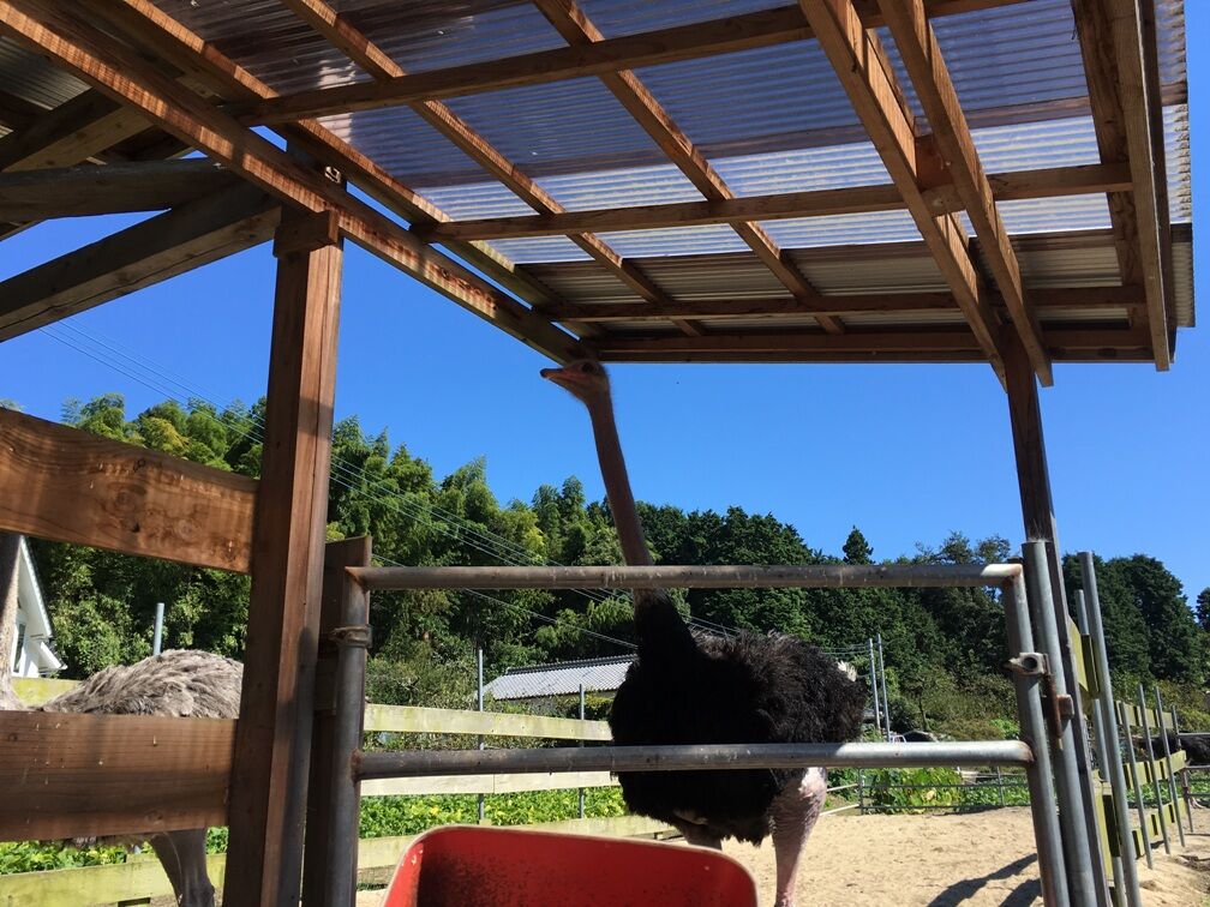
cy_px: 454
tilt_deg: +17.4
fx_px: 1014
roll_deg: +1.9
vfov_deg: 48.2
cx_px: 605
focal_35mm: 29
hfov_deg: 61.7
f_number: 2.2
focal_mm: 4.15
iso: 25
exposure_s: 1/916
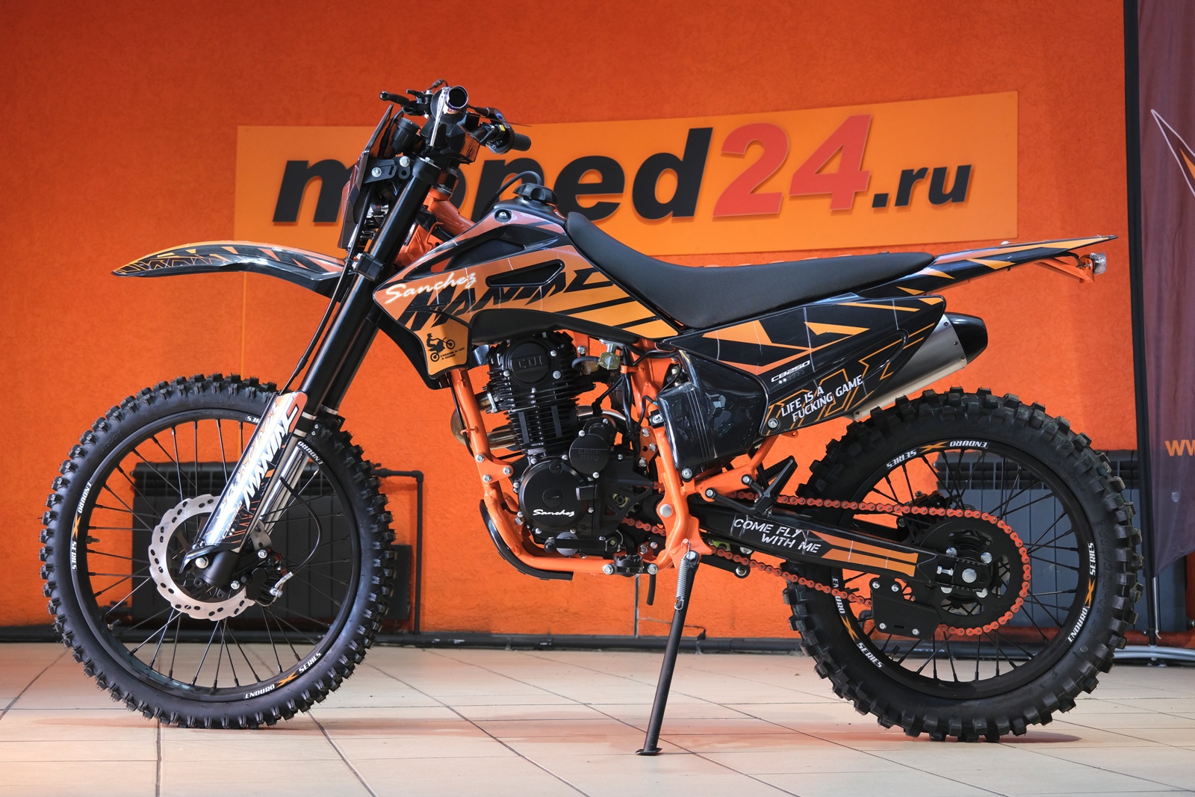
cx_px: 598
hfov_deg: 36.9
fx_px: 1793
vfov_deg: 25.1
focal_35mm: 54
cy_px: 398
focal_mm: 35.8
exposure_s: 1/100
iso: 1250
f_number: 4
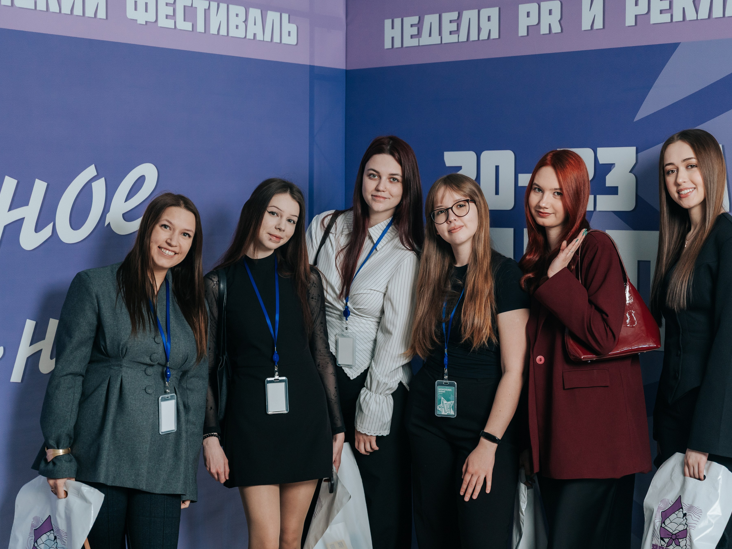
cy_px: 265
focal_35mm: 59
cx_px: 408
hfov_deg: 32.7
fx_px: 1247
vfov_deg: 24.8
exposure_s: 1/160
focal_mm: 51
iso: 800
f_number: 2.8
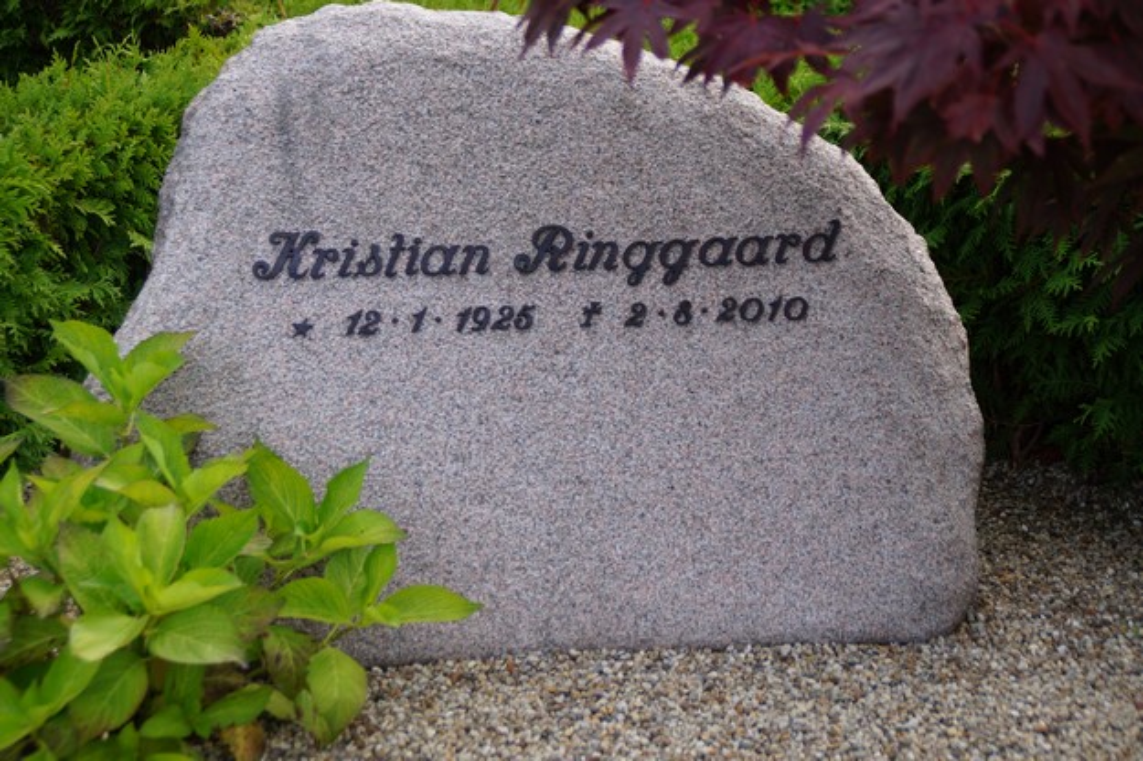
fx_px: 2618
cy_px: 380
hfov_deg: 24.6
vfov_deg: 16.5
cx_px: 572
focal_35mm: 82
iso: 100
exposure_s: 1/100
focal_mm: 55
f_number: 5
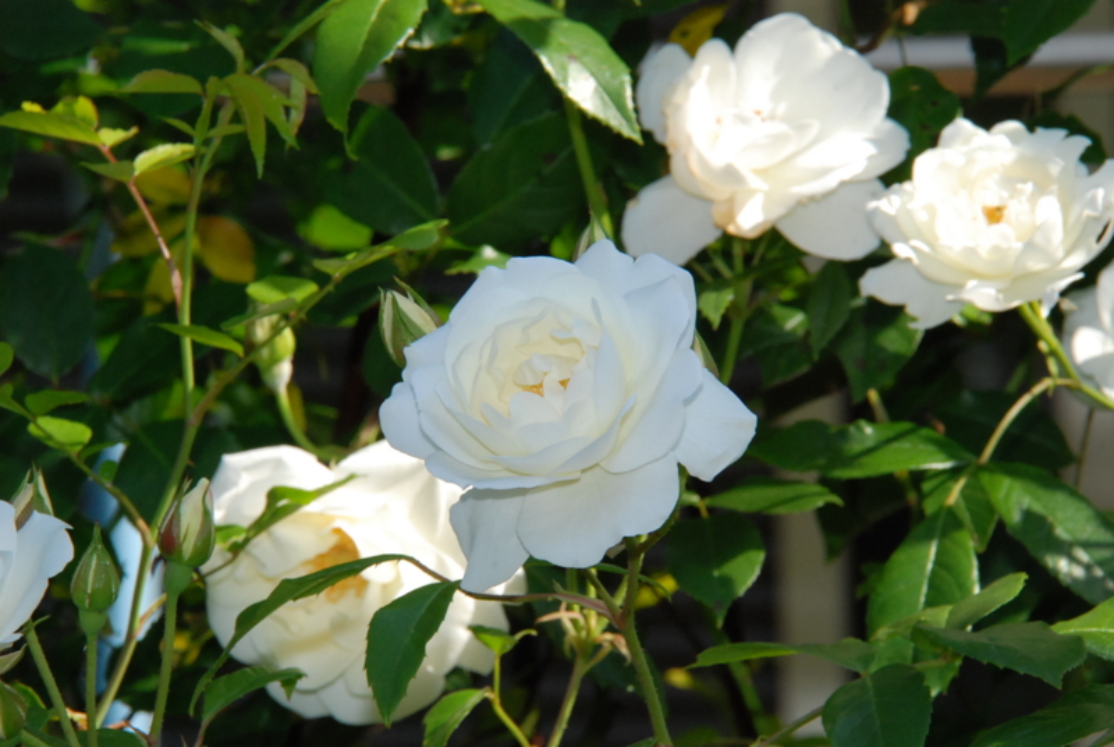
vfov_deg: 3.1
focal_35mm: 450
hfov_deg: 4.6
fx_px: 13945
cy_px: 374
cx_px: 557
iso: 800
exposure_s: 1/200
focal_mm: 300
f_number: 20
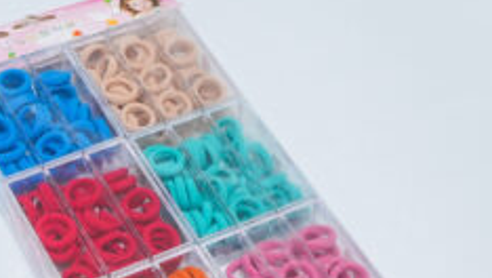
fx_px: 1305
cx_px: 191
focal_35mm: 100
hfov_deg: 21.3
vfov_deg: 12.1
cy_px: 186
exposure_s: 1/160
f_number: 10
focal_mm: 35
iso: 2500
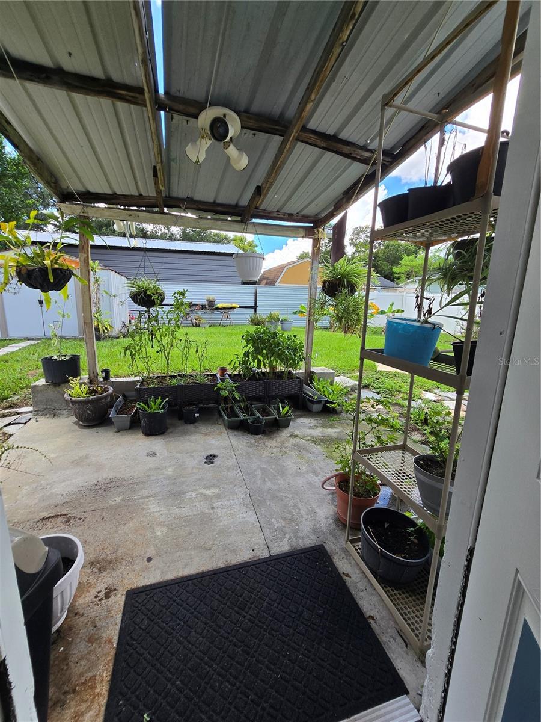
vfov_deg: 106.2
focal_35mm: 13
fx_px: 271
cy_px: 361
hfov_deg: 89.9
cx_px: 270
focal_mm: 2.2
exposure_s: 1/438
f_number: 2.2
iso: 50
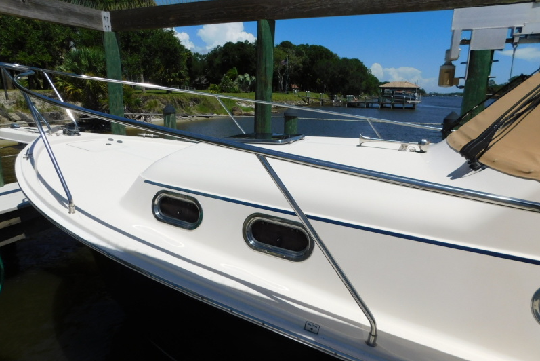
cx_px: 270
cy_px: 189
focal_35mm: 24
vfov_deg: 53.2
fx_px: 360
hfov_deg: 73.7
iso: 125
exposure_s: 1/1250
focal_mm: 4
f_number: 6
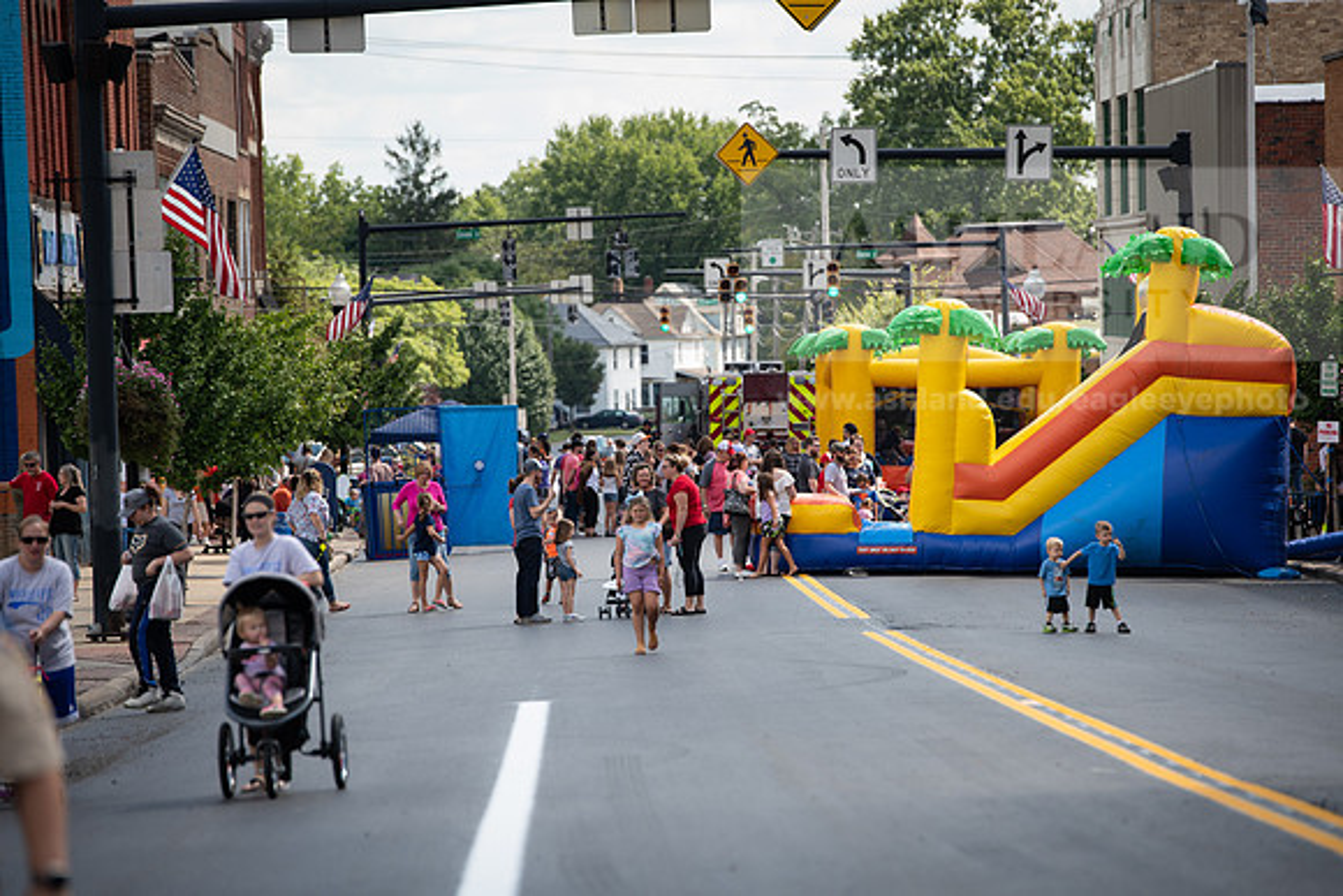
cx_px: 672
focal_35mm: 185
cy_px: 448
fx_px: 6903
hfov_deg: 11.1
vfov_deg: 7.4
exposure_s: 1/500
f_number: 5
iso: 200
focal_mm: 185
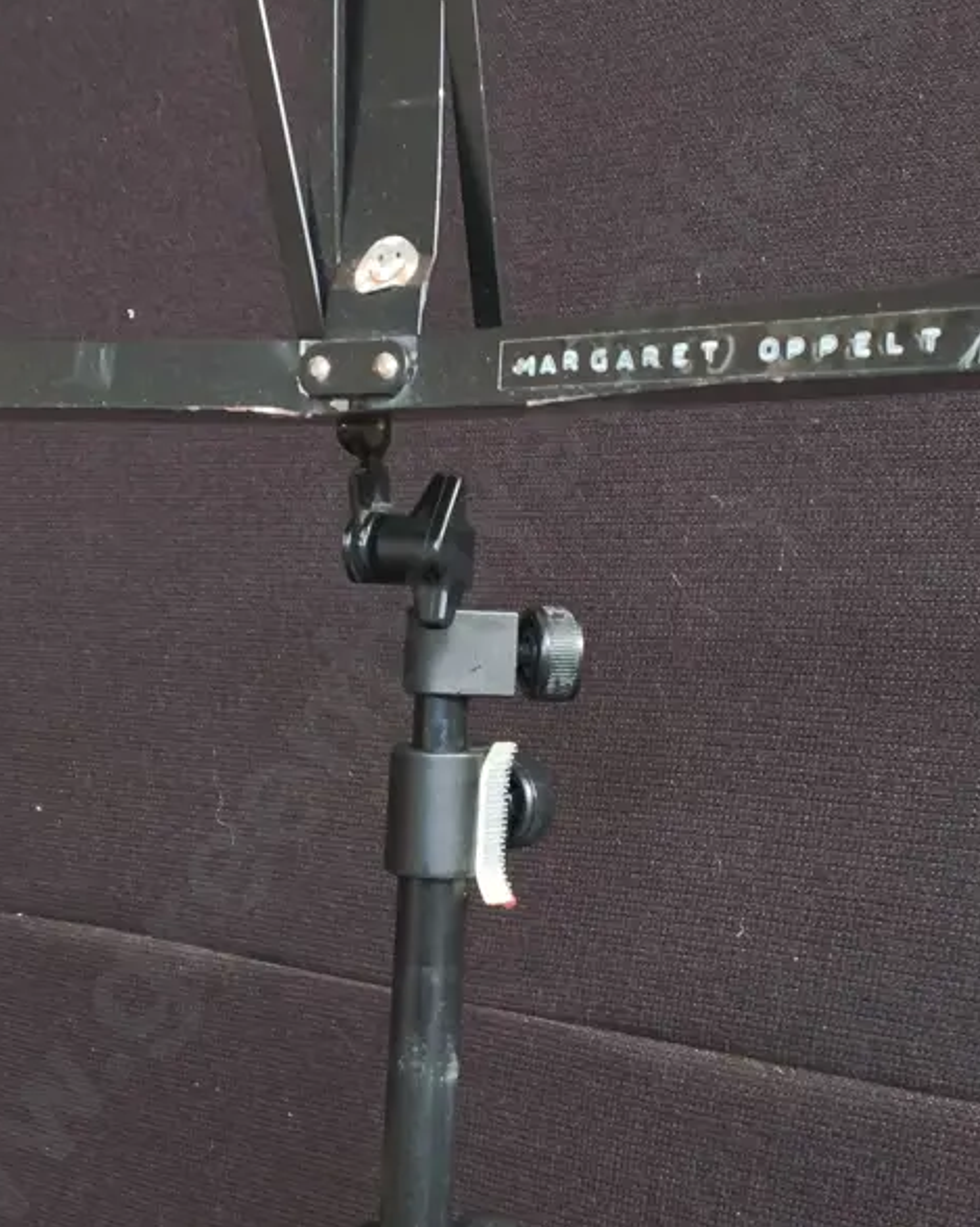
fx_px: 1669
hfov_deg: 32.7
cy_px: 502
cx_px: 506
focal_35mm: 46
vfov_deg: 40.2
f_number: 2
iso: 250
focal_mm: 2.87
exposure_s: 1/100
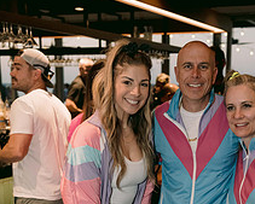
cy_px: 225
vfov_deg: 20.8
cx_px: 168
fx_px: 529
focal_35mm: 70
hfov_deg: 27.0
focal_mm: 35
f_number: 2.8
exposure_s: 1/160
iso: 1600
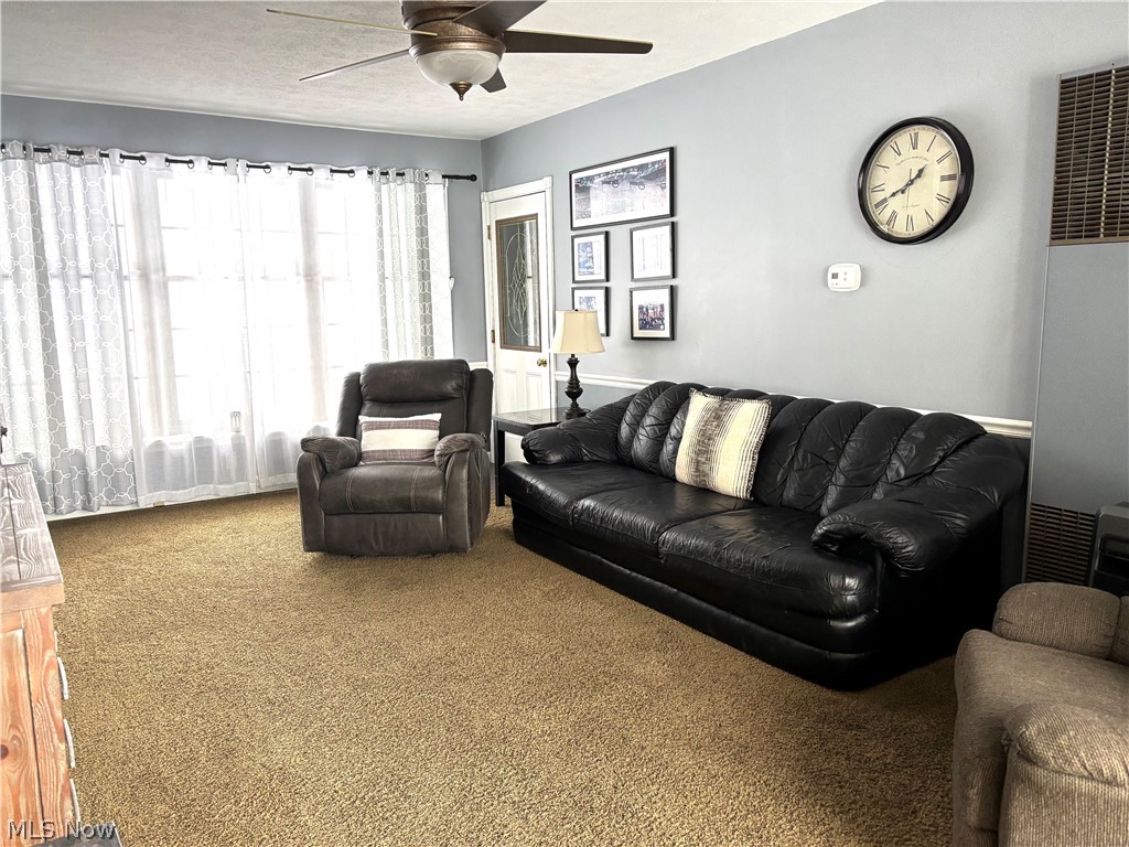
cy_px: 424
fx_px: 848
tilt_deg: -8.5
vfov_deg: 53.1
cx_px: 564
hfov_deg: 67.3
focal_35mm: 26
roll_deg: +0.3
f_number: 1.6
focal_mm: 5.96
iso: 200
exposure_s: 1/60
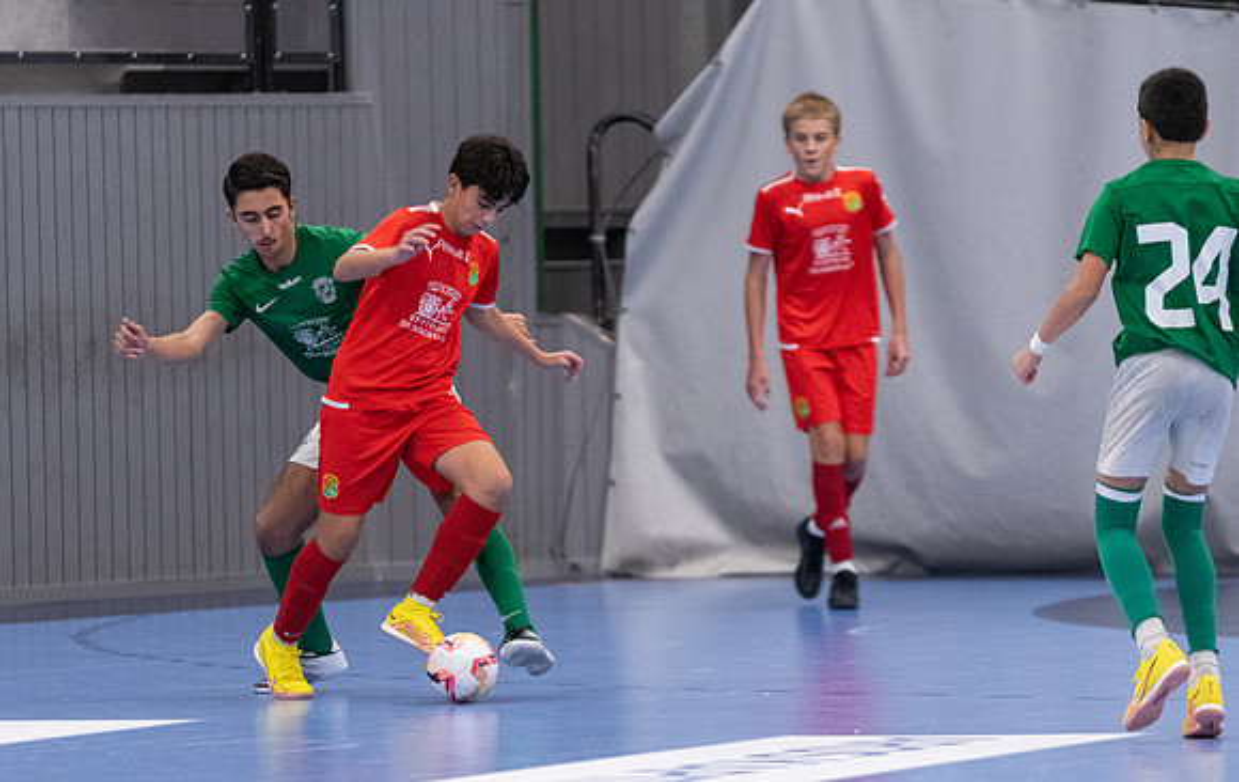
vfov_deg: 3.7
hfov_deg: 5.9
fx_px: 11950
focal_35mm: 353
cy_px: 478
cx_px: 522
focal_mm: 200
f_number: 3.2
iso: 5600
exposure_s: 1/400
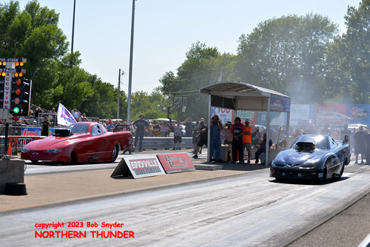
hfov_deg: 28.8
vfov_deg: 19.5
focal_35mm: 70
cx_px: 185
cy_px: 124
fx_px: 720
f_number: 7.1
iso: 400
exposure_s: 1/2000
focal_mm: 70
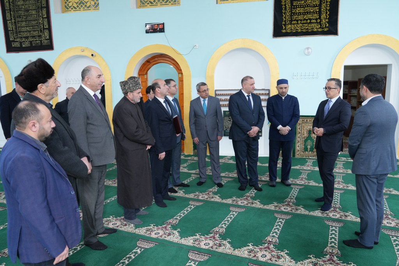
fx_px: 310
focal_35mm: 28
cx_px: 200
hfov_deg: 65.5
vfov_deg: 46.4
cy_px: 133
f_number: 4.5
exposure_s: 1/200
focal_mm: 28
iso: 1600
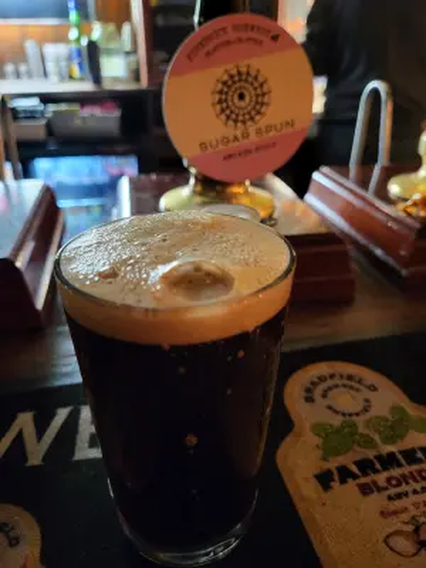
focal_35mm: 26
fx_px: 427
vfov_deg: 67.3
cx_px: 213
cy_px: 284
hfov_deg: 53.1
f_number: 1.8
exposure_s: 1/25
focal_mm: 5.4
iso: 800
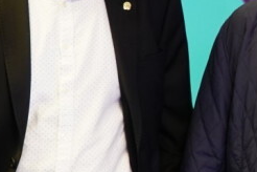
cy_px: 21
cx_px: 389
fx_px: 921
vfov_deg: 10.6
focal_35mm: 129
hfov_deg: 14.7
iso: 2000
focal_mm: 31
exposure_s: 1/50
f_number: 7.1
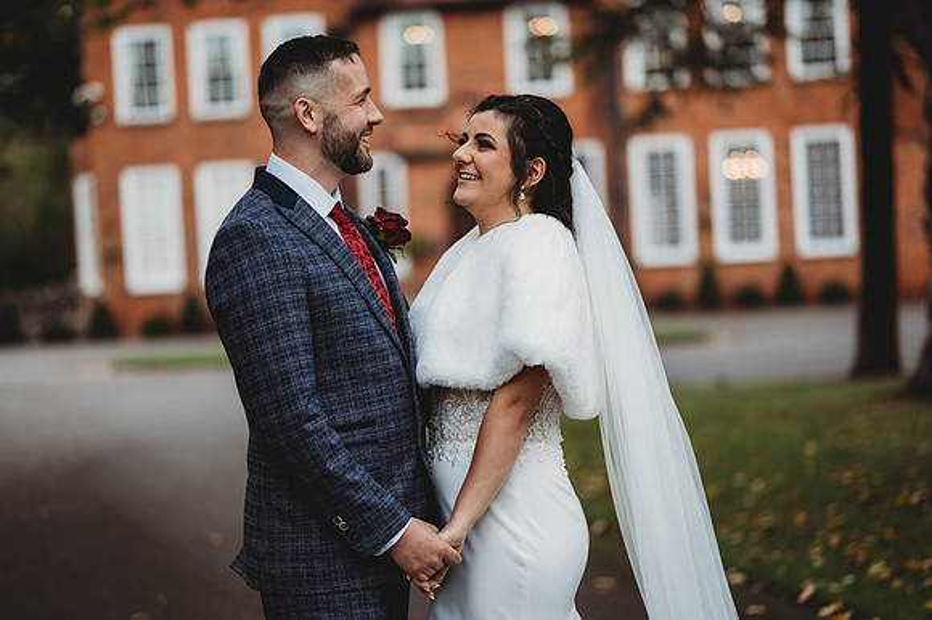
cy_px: 310
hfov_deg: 23.9
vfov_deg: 16.1
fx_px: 2199
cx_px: 466
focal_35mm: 85
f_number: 1.8
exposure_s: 1/200
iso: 100
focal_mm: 85
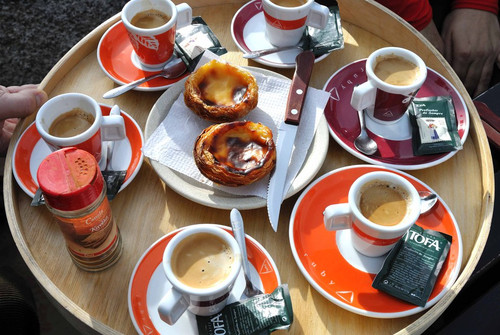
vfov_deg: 32.0
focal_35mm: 42
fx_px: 584
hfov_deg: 46.3
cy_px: 168
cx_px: 250
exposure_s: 1/500
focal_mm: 15.7
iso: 100
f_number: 5.6
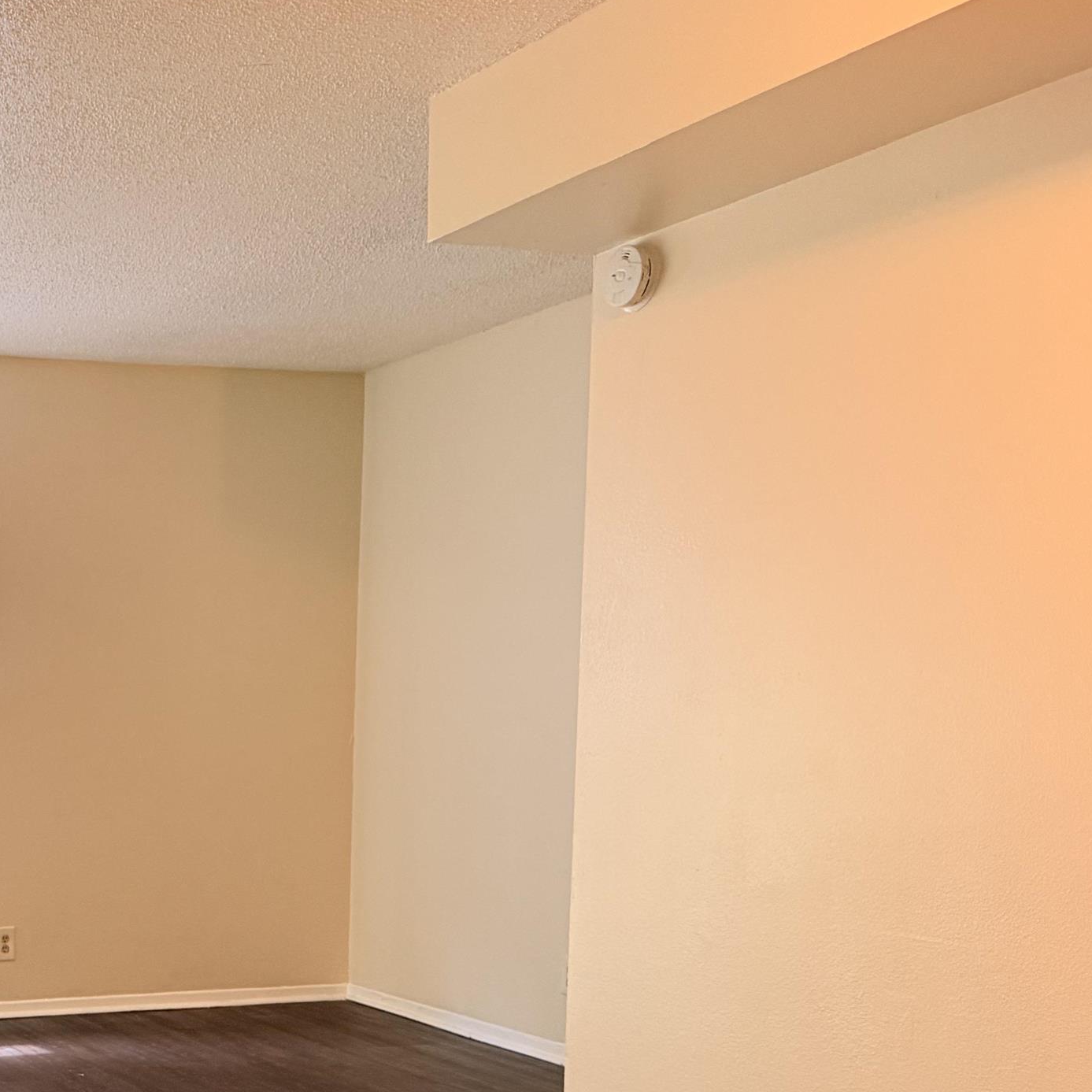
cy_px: 821
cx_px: -77
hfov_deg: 32.2
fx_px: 1677
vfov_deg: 35.3
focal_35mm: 47
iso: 320
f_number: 1.78
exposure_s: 1/60
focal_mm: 6.76
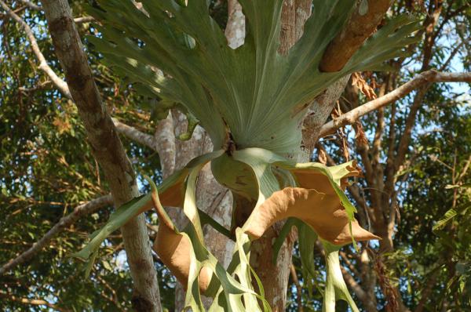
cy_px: 156
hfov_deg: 22.7
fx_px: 1176
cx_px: 236
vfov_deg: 15.1
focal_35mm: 90
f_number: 4.5
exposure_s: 1/200
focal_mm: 60
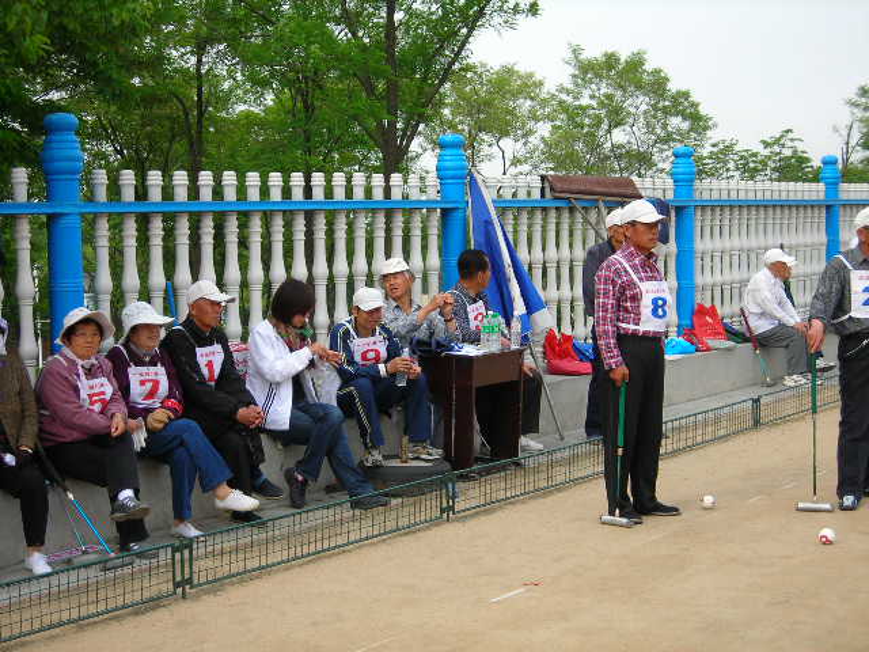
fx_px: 1632
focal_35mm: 65
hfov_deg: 29.8
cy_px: 326
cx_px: 434
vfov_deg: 22.6
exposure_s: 1/156
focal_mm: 10.8
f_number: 3.9
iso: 50
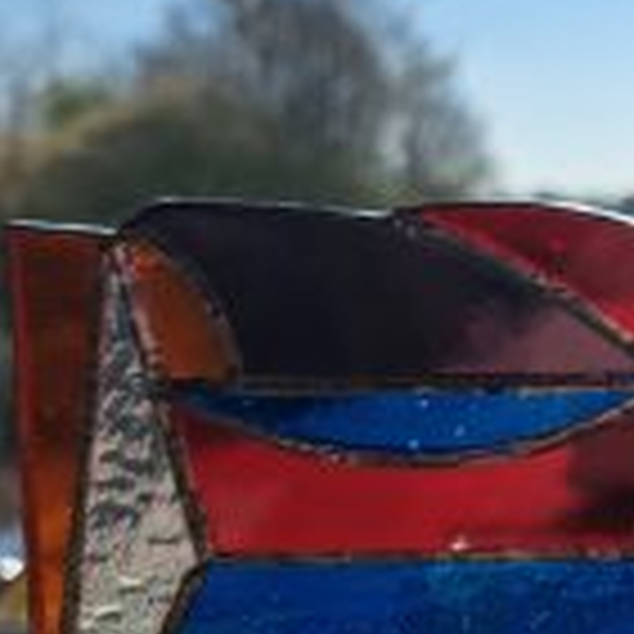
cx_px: 818
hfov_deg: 24.9
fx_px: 1243
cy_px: 319
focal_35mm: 60
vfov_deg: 28.6
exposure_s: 1/1812
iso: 50
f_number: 1.8
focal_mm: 5.23
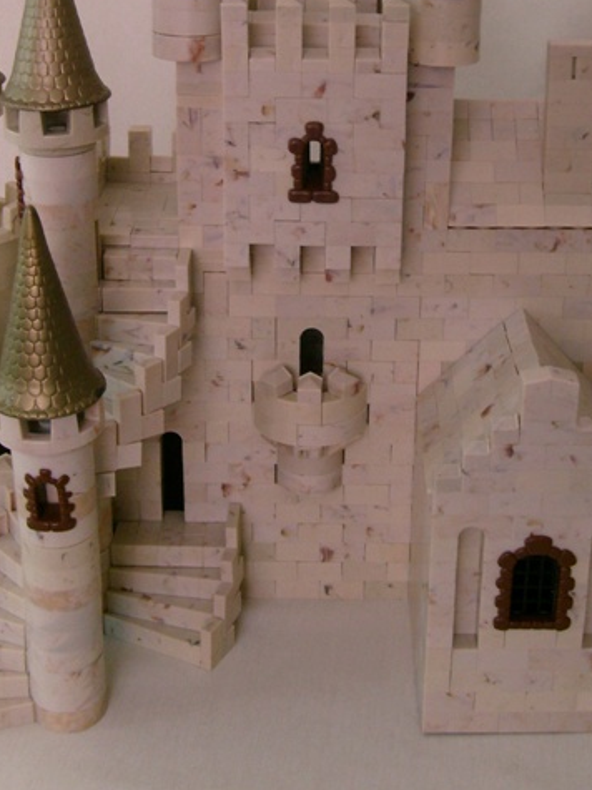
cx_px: 331
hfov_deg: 24.8
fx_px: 1346
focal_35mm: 59
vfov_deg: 31.7
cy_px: 141
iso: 120
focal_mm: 5.8
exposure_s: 1/45
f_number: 2.8
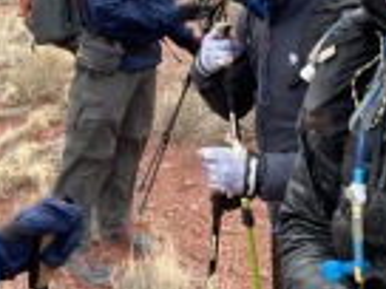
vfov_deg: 22.7
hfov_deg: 31.2
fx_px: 691
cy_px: -3
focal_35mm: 62
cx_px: 176
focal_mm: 2.71
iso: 25
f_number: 2.2
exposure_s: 1/122
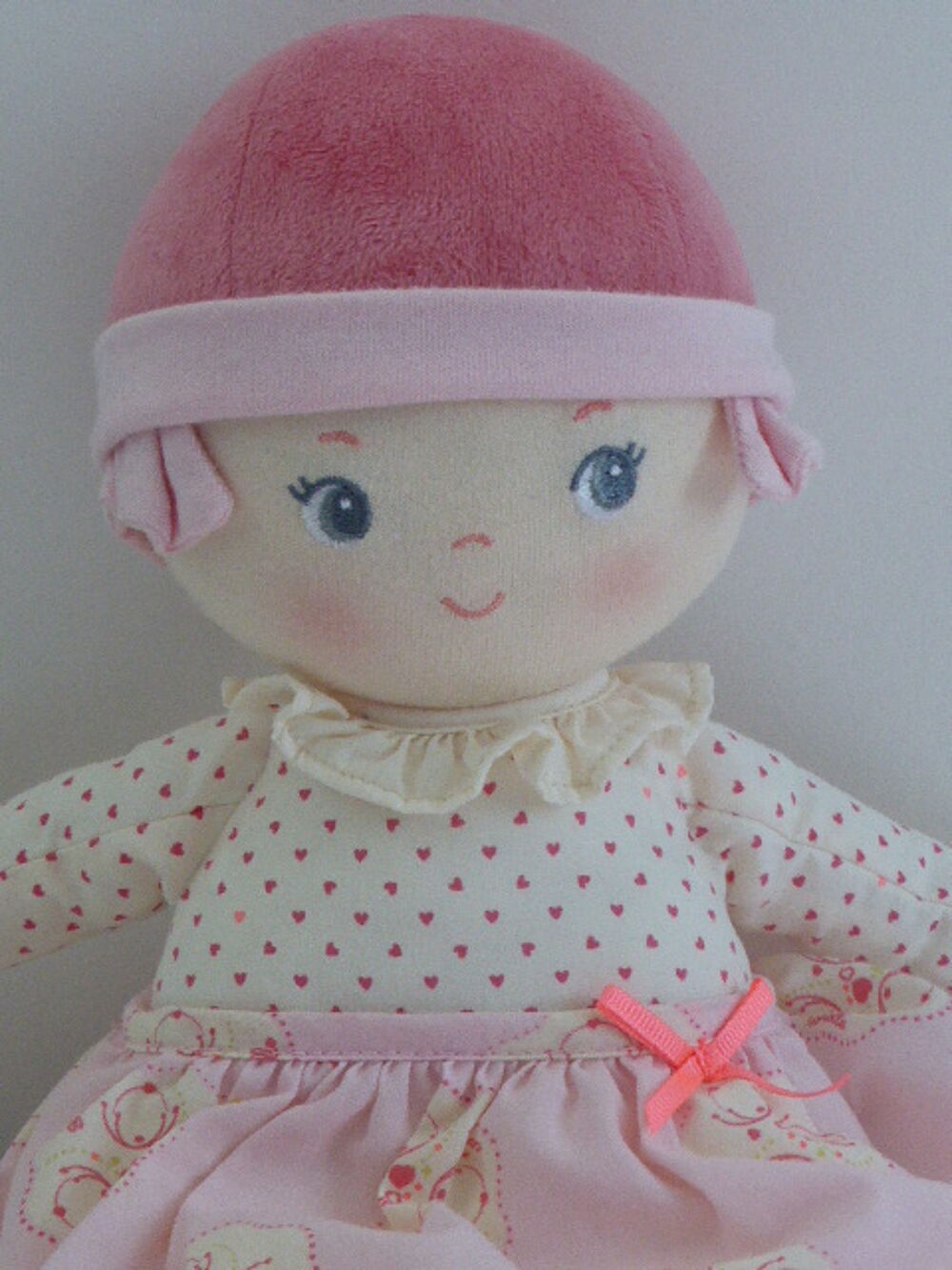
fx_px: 3556
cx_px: 476
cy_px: 635
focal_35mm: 97
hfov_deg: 15.2
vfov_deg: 20.2
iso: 400
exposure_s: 1/15
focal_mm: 16.1
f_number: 5.2
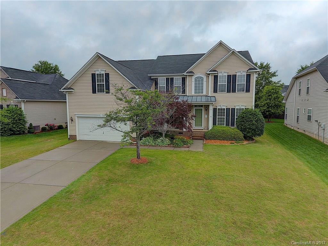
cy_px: 123
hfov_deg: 81.7
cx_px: 164
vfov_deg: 66.0
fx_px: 190
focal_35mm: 20
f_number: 2.8
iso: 100
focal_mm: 3.6
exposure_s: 1/532
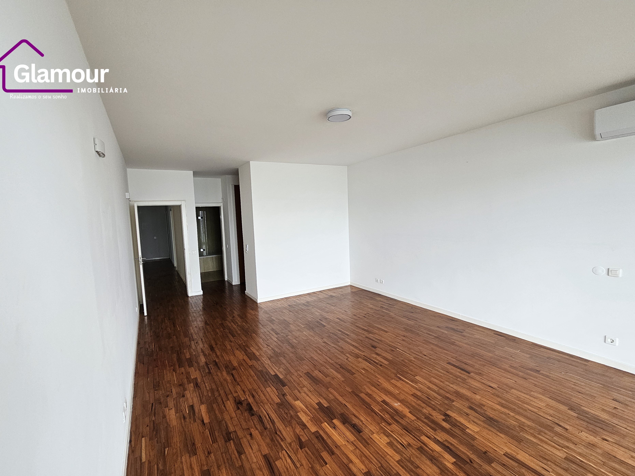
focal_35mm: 14
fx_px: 257
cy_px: 237
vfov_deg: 85.7
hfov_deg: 101.9
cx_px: 298
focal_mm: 2.2
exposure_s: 1/120
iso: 80
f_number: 2.2
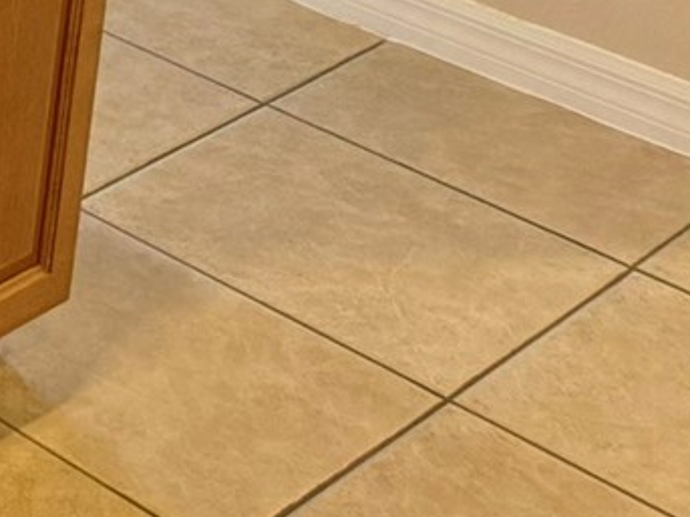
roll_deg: -1.2
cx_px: -907
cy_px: -630
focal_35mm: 112
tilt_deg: -12.8
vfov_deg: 11.4
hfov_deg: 13.5
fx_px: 2232
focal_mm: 6.76
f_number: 1.78
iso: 200
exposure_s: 1/120
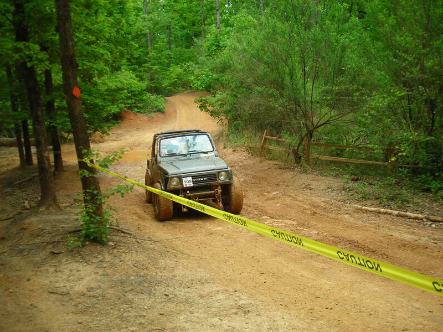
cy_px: 166
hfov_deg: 49.0
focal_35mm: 38
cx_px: 222
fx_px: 486
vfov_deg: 37.7
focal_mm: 6.3
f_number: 3.2
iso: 100
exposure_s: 1/195
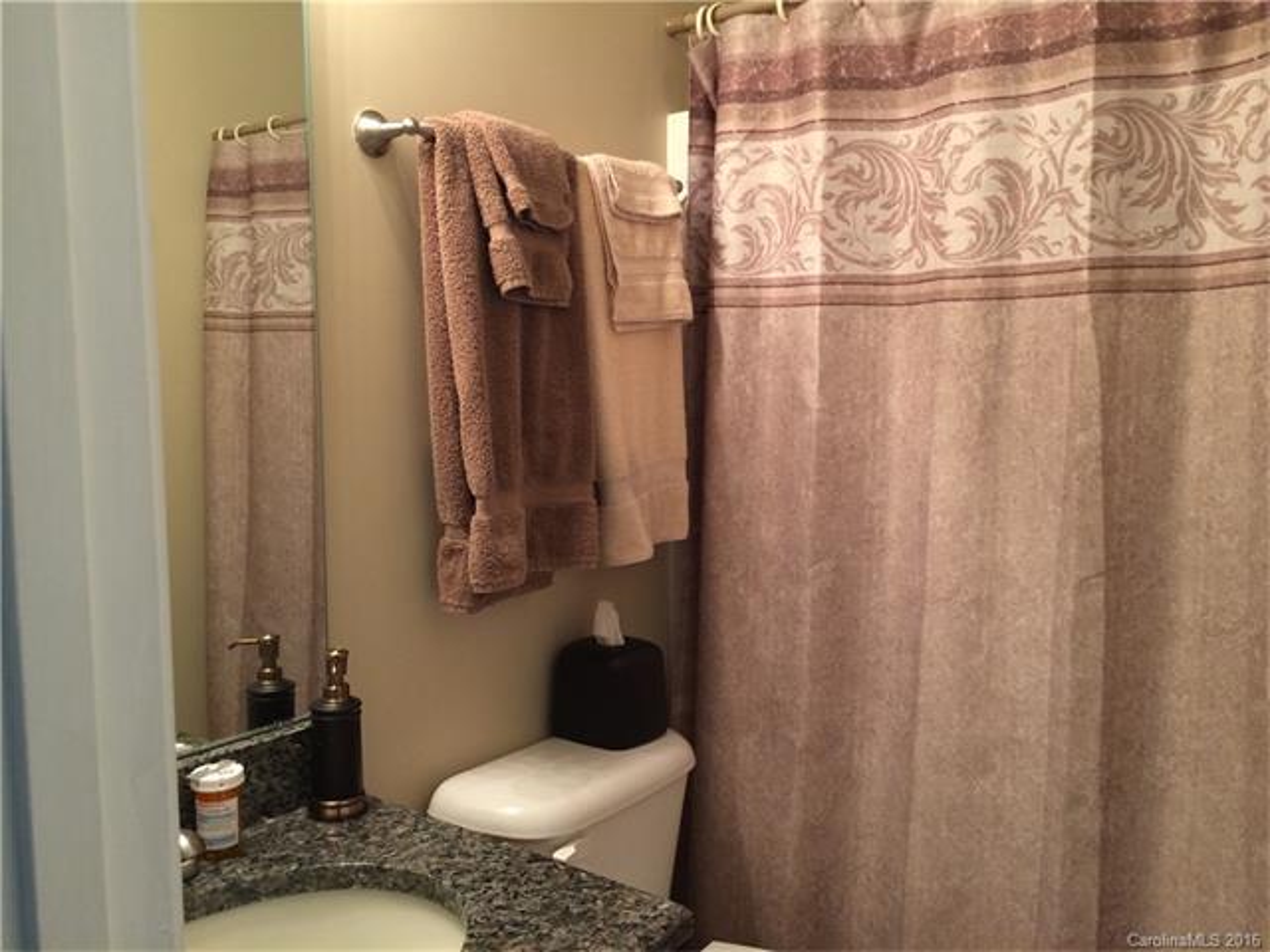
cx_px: 635
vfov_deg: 46.8
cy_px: 476
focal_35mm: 30
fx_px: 1101
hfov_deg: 60.0
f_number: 2.2
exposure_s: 1/30
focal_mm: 4.12
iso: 160
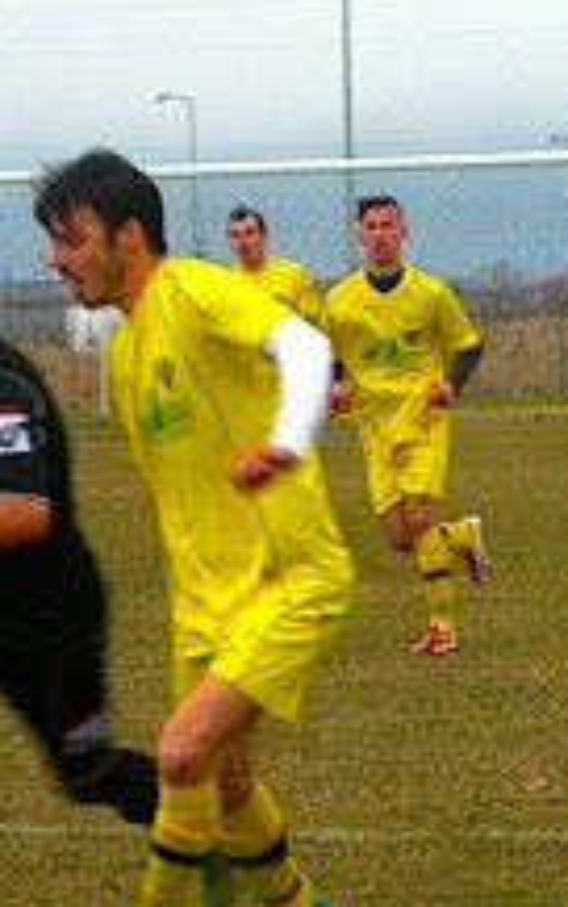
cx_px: 606
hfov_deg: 3.6
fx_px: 8998
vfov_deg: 5.8
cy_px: 487
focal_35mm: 364
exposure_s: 1/100
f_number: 4.9
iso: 50
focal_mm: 23.4
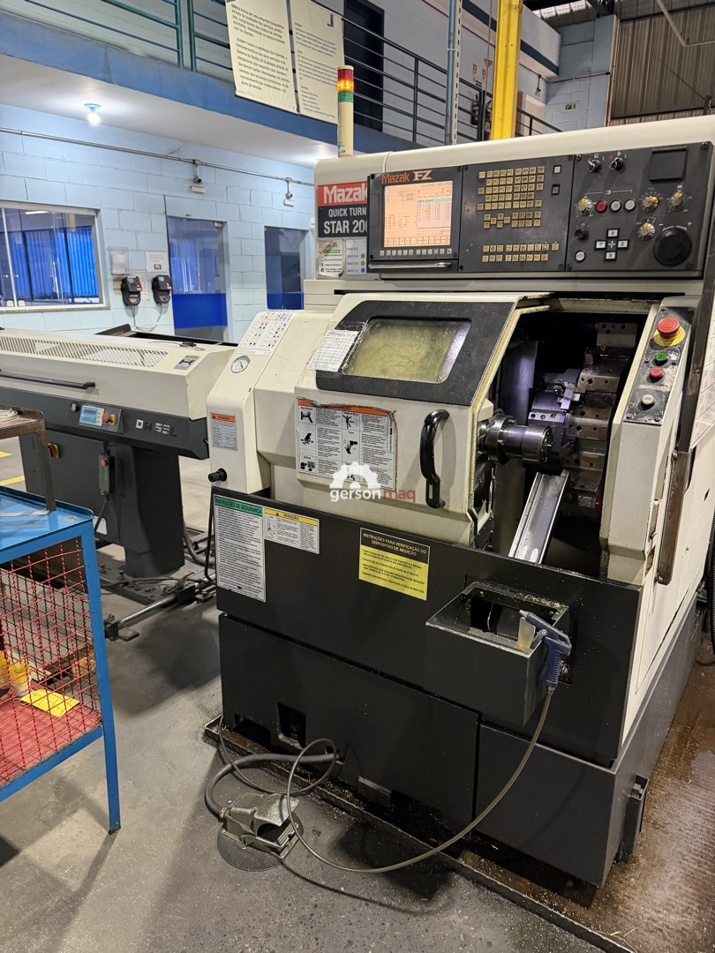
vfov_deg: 71.6
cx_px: 358
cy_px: 476
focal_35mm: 24
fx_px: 661
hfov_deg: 56.8
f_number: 1.78
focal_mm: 6.76
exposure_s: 1/60
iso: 500
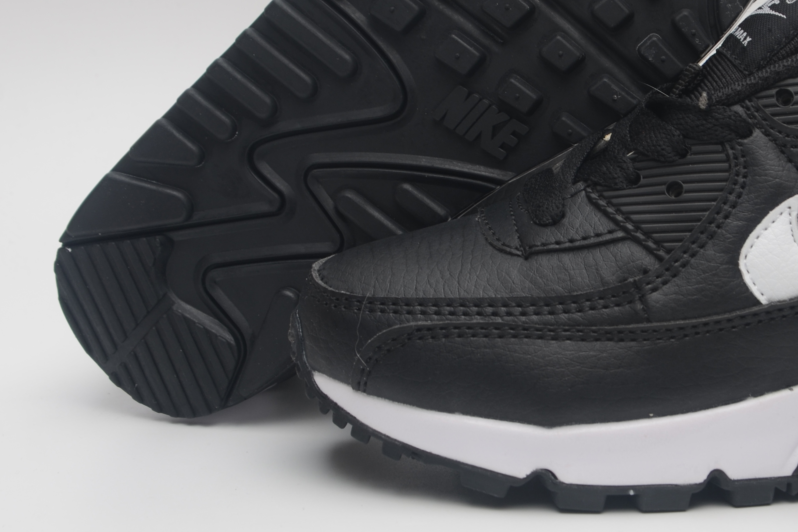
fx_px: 2479
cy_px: 137
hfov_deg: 18.1
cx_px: 631
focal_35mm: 112
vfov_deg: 12.2
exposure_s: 1/125
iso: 100
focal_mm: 45
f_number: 8
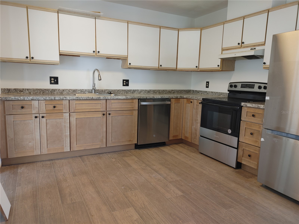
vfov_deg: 53.1
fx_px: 225
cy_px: 112
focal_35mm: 26
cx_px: 150
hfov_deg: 67.3
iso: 100
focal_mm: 5.58
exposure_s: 1/60
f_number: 1.8
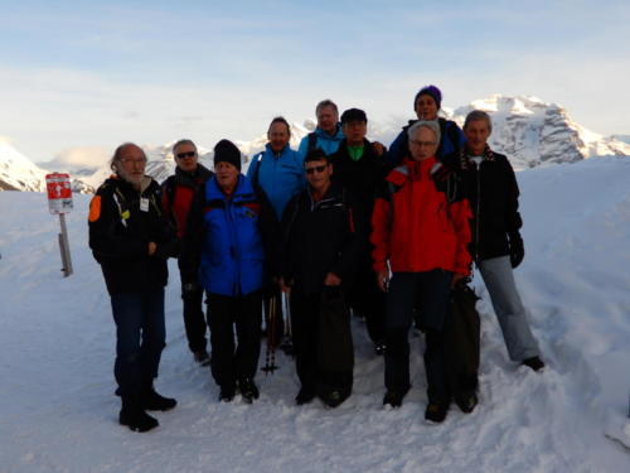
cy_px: 236
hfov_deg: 52.6
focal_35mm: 35
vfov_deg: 40.7
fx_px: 637
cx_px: 315
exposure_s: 1/320
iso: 80
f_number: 4
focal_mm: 6.2
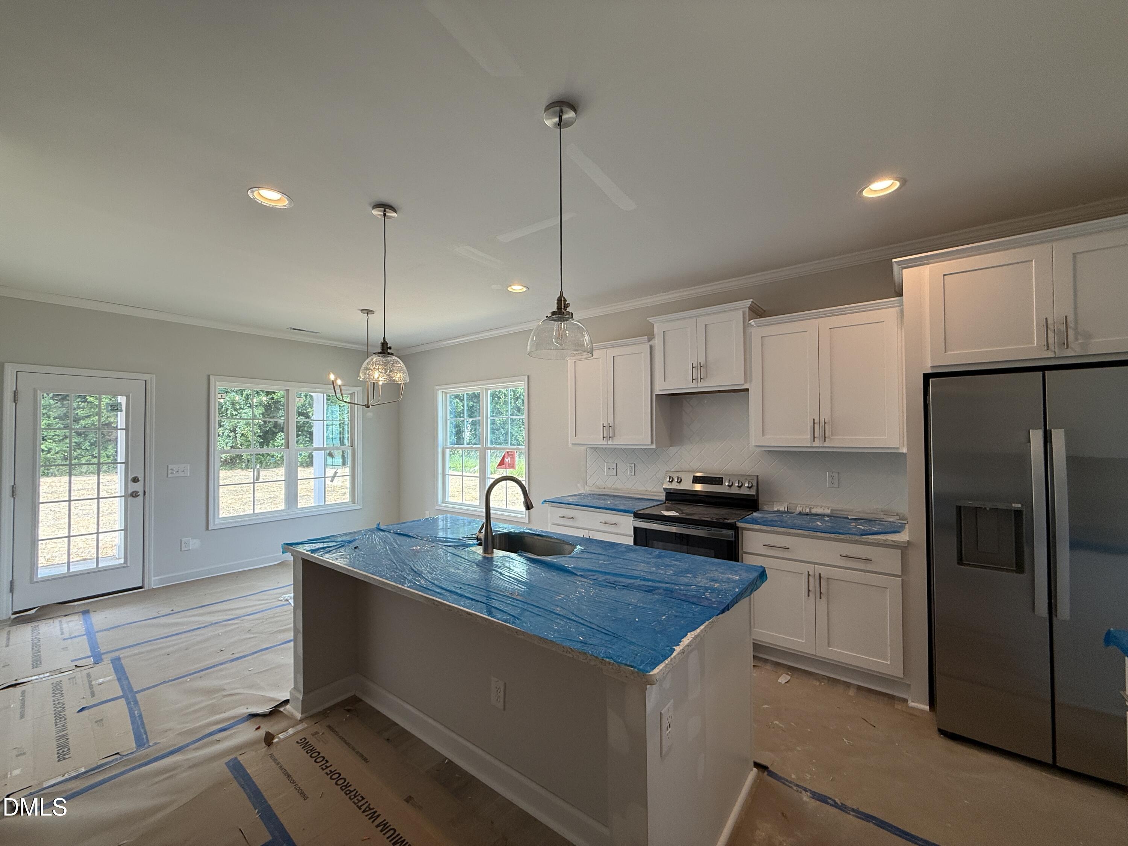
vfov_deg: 85.7
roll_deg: +0.5
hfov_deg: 102.1
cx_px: 564
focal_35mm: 14
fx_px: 456
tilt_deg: +2.7
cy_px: 423
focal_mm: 2.22
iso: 64
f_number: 2.2
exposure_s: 1/120
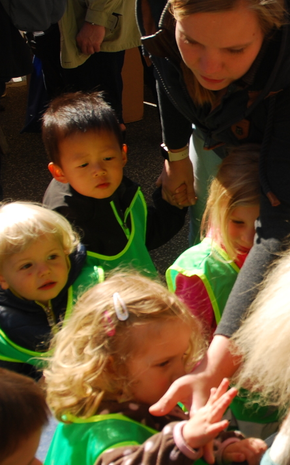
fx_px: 898
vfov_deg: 29.0
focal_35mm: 71
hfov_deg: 17.3
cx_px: 370
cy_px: 249
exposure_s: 1/160
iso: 100
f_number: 6.3
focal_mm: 22
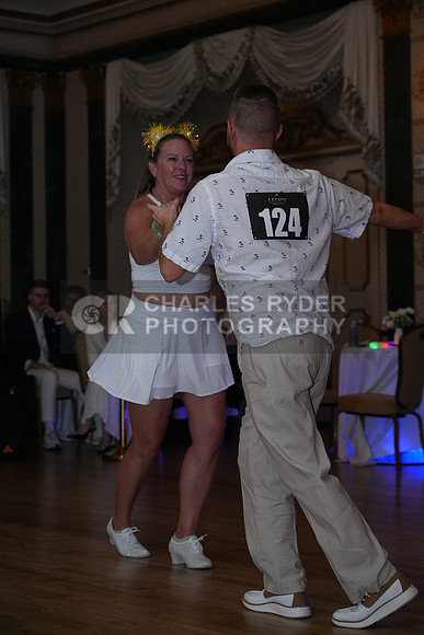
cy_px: 318
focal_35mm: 77
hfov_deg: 17.7
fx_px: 1359
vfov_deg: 26.3
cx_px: 212
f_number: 5
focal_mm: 77
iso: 5000
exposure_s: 1/200
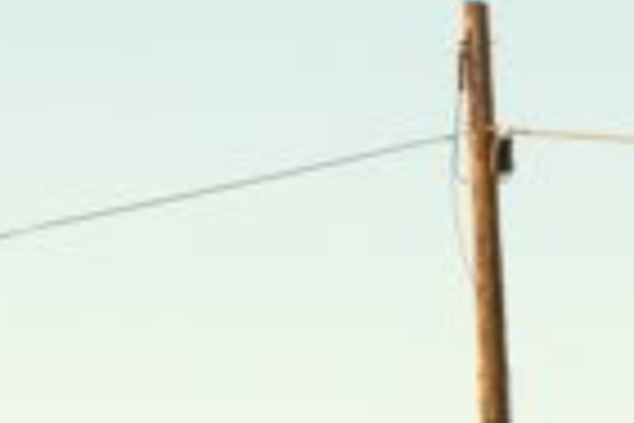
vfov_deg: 3.1
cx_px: -173
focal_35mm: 436
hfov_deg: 4.7
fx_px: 7678
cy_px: 1102
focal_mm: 40
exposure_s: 1/125
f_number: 5.6
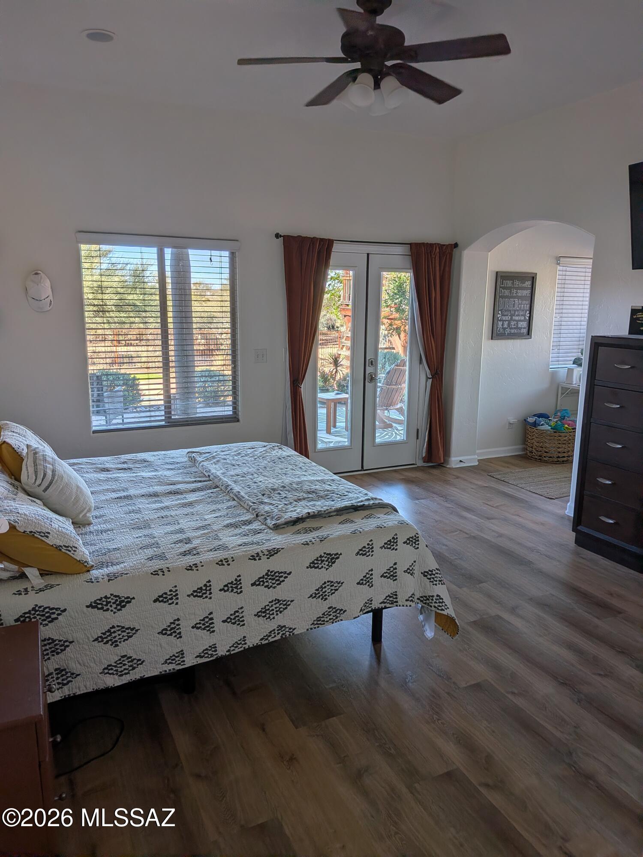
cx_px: 322
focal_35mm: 24
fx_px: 594
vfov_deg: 71.6
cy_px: 428
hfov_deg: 56.8
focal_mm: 4.53
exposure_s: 1/831
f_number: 1.7
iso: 38
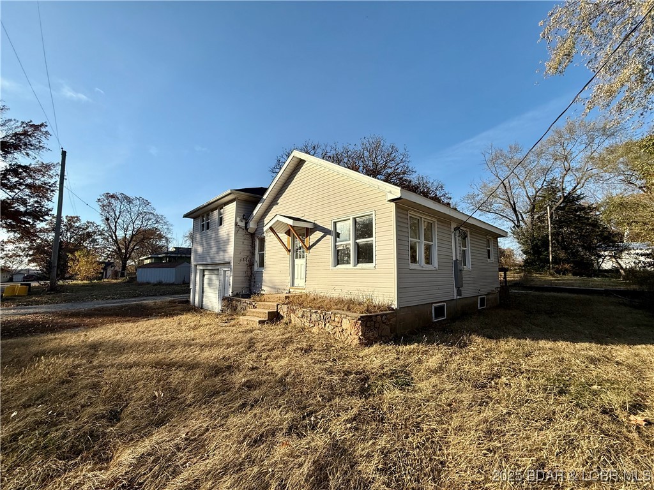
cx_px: 327
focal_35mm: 14
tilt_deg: +6.7
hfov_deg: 102.1
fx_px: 265
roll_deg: -1.0
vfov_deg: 85.7
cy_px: 245
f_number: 2.2
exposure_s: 1/2611
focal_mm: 2.22
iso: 50
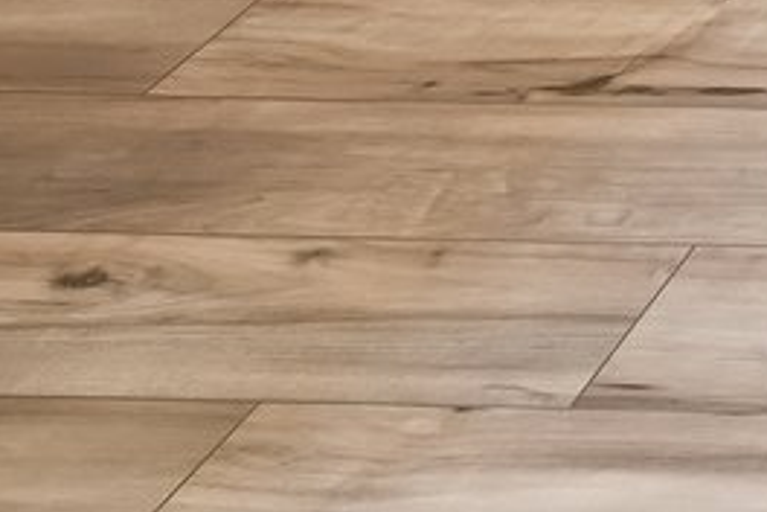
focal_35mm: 101
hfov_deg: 13.5
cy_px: -1340
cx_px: 1923
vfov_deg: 8.8
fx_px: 2152
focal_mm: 13
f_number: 8
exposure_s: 1/20
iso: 400
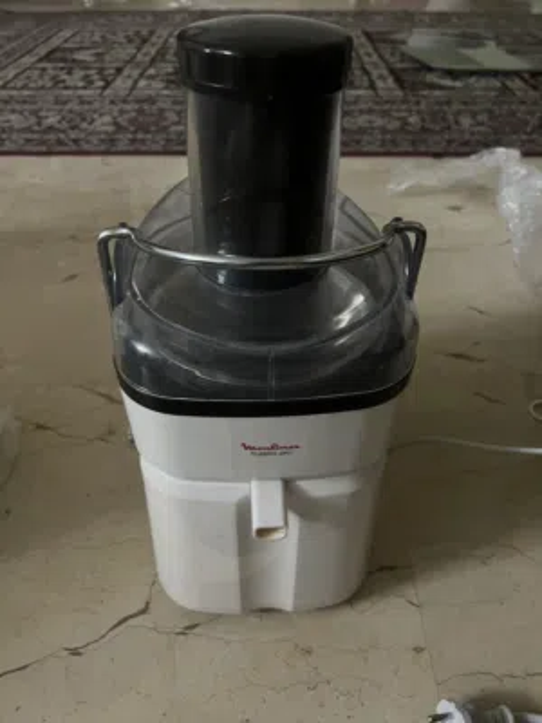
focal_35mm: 26
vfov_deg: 67.3
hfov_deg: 53.1
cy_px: 362
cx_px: 271
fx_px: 543
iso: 640
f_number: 1.5
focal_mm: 5.7
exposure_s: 1/30
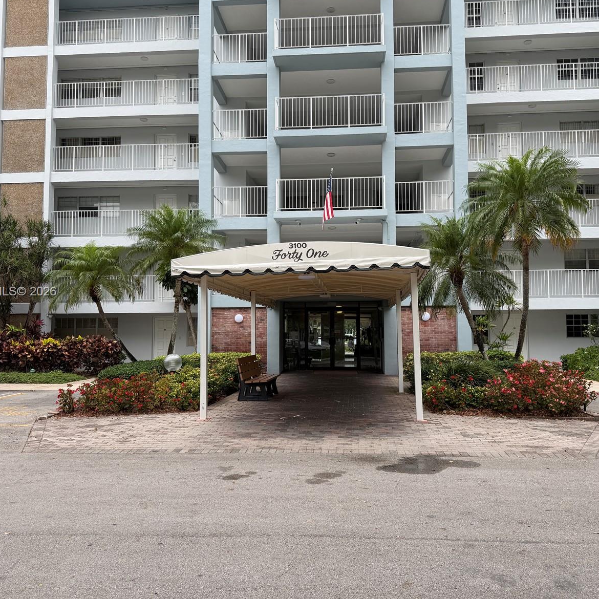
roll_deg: +0.6
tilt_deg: +3.7
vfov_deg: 55.6
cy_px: 292
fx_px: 568
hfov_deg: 55.6
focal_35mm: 29
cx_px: 307
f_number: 1.78
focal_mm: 6.76
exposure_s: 1/757
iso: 80
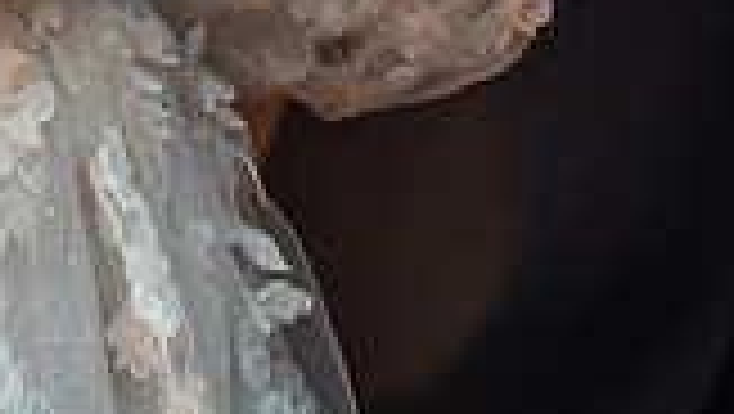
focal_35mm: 604
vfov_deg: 2.0
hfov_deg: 3.6
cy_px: -342
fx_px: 11765
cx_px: 928
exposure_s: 1/200
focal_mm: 160
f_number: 6.3
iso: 160
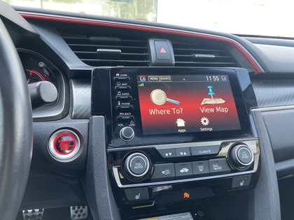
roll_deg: -2.1
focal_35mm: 28
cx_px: 147
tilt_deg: -13.9
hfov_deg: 63.4
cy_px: 110
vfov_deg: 49.7
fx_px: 238
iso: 80
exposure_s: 1/84
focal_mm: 3.99
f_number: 1.8
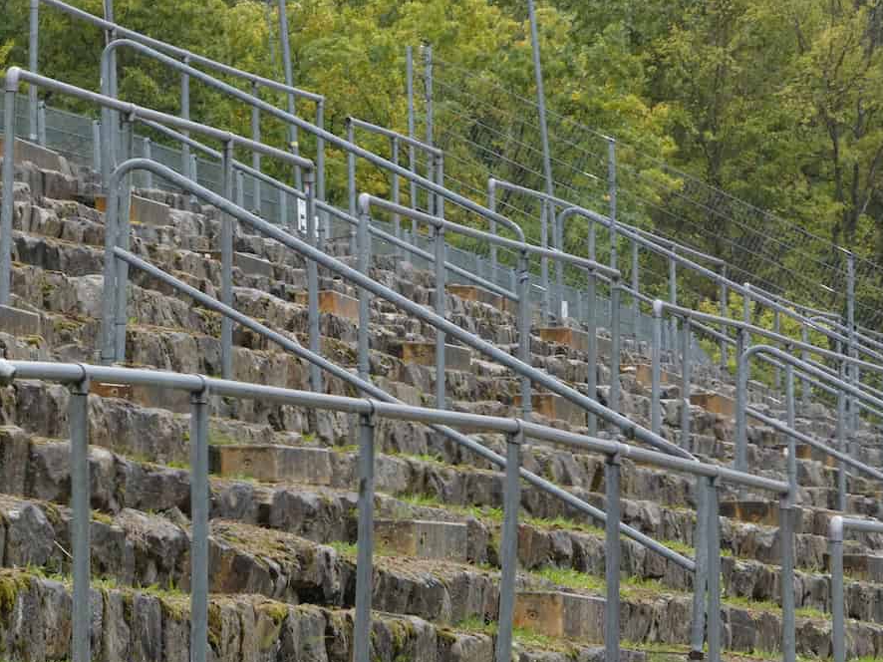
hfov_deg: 5.2
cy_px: 335
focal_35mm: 382
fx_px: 9742
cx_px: 293
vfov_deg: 3.9
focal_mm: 50.6
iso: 250
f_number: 5.5
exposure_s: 1/250
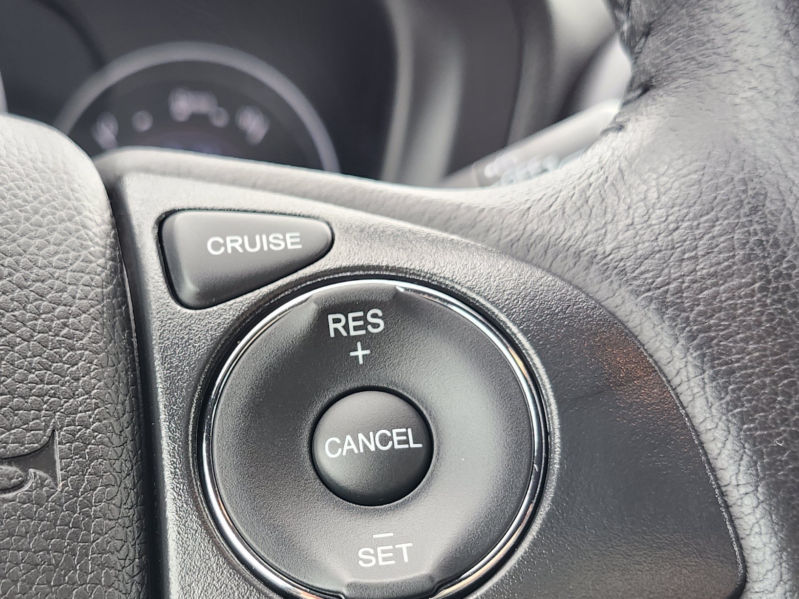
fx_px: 1131
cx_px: 304
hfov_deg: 38.7
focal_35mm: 49
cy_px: 449
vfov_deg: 29.2
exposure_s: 1/120
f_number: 1.8
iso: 160
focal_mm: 5.54
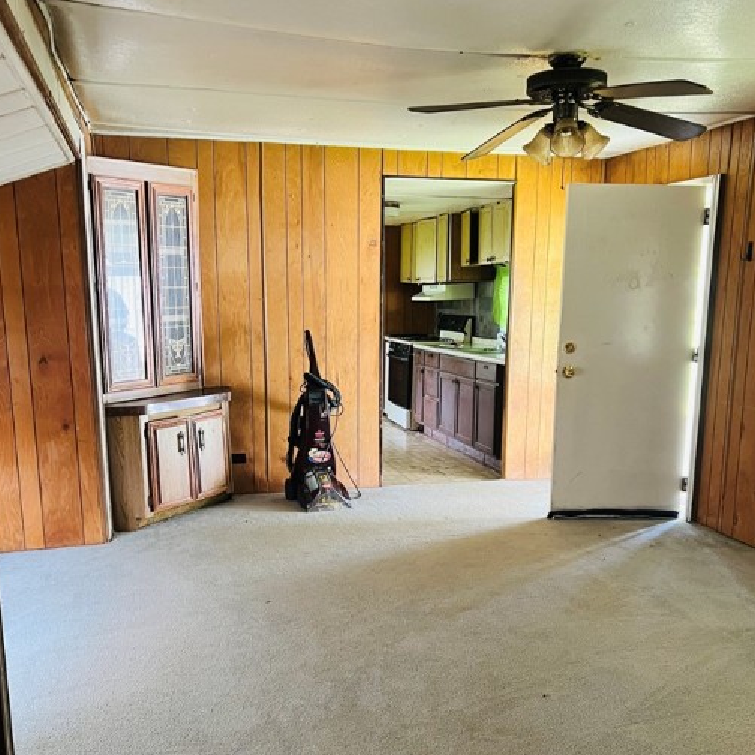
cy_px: 454
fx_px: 864
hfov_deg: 47.2
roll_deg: -0.8
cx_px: 373
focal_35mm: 35
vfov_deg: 46.9
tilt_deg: -10.2
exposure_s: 1/60
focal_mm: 5.7
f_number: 1.5
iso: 250
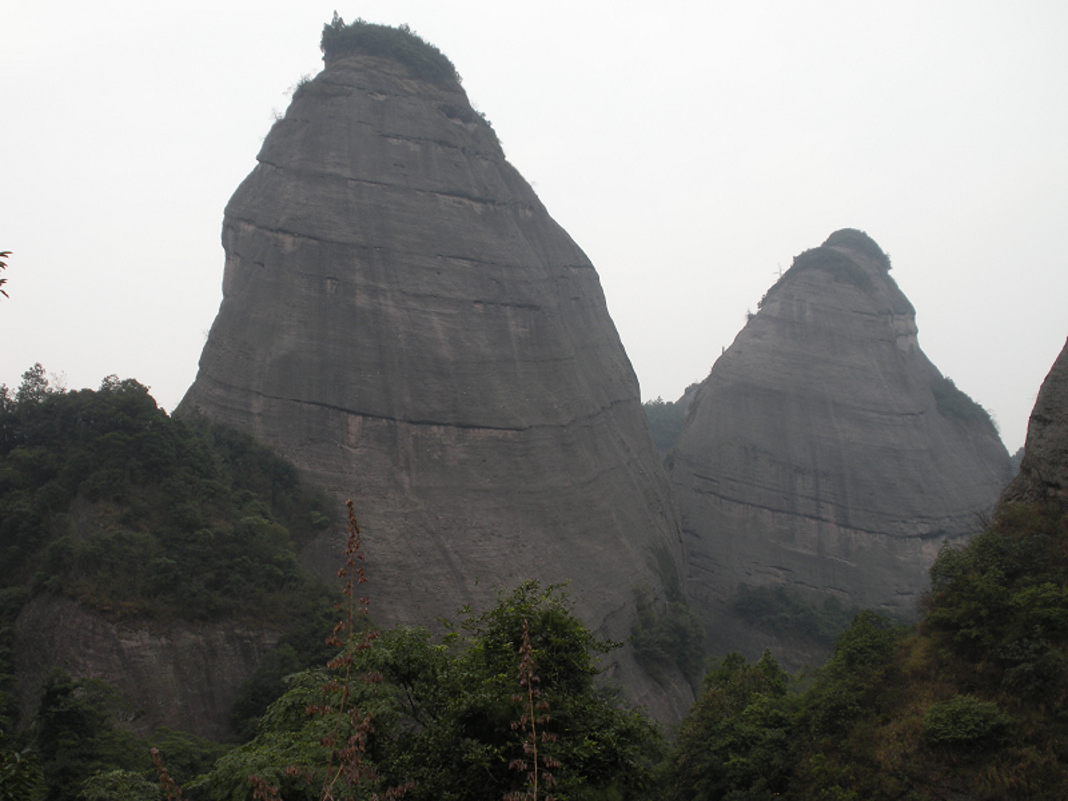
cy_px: 400
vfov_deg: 32.9
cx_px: 534
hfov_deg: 42.9
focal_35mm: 44
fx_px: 1358
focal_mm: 7.7
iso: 64
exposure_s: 1/174
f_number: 4
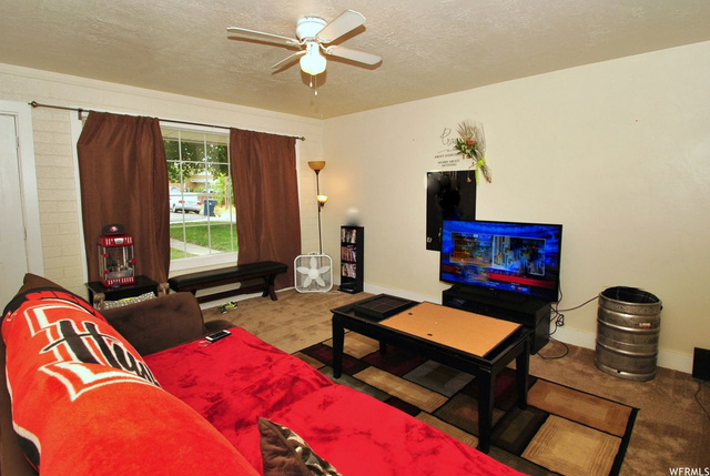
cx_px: 355
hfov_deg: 94.9
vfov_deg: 72.3
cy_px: 238
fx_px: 326
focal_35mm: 16
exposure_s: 1/160
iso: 200
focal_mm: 11
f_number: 5
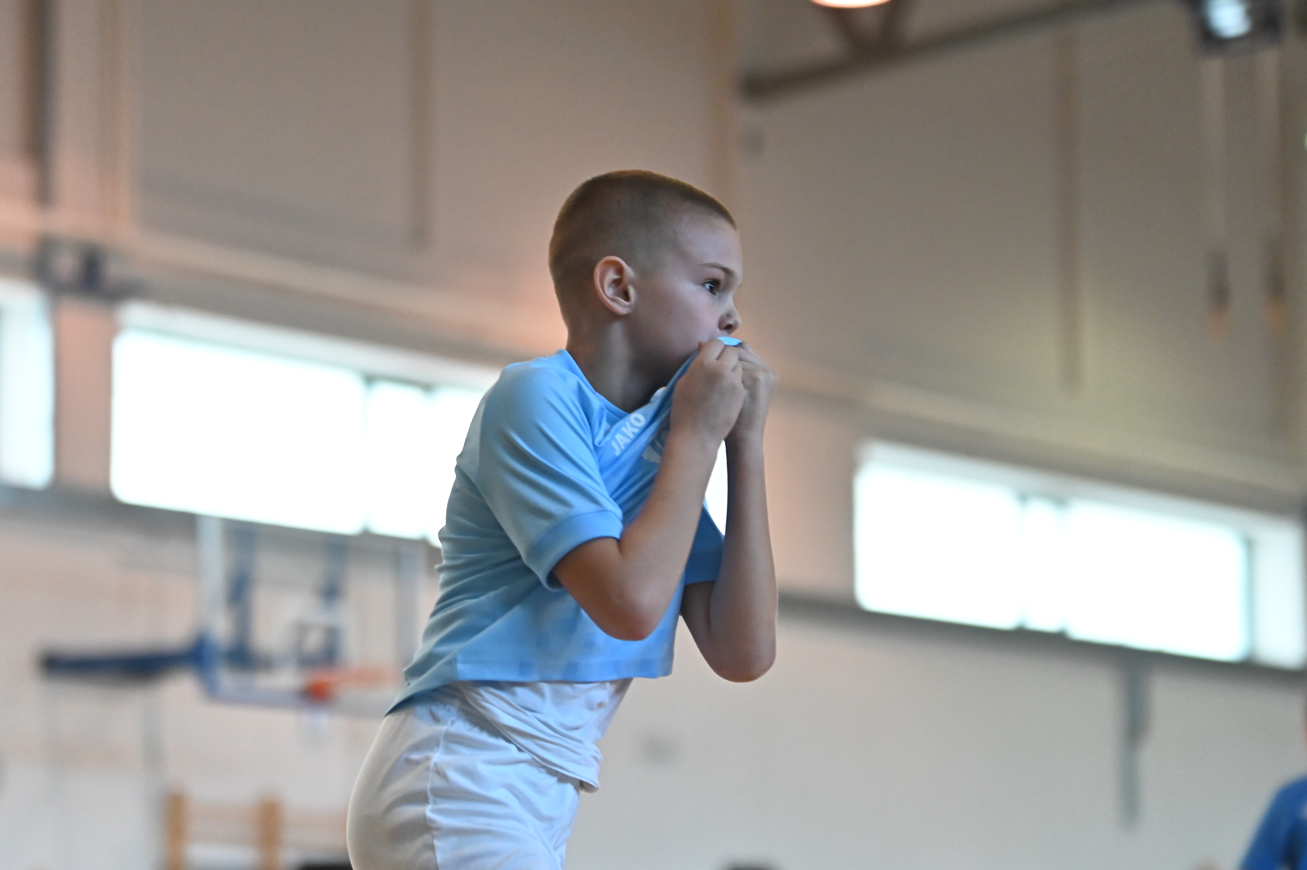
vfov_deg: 10.2
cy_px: 484
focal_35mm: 134
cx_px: 571
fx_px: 4862
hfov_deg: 15.3
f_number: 2.8
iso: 3200
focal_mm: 100
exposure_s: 1/800
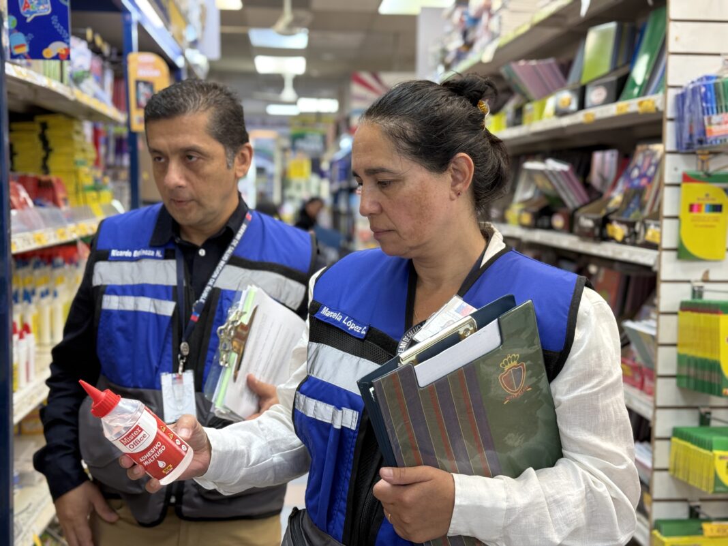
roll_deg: -1.3
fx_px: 1009
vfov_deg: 30.3
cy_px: 273
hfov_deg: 39.7
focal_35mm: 48
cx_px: 364
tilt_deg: -5.3
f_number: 1.78
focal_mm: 6.76
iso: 80
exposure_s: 1/50
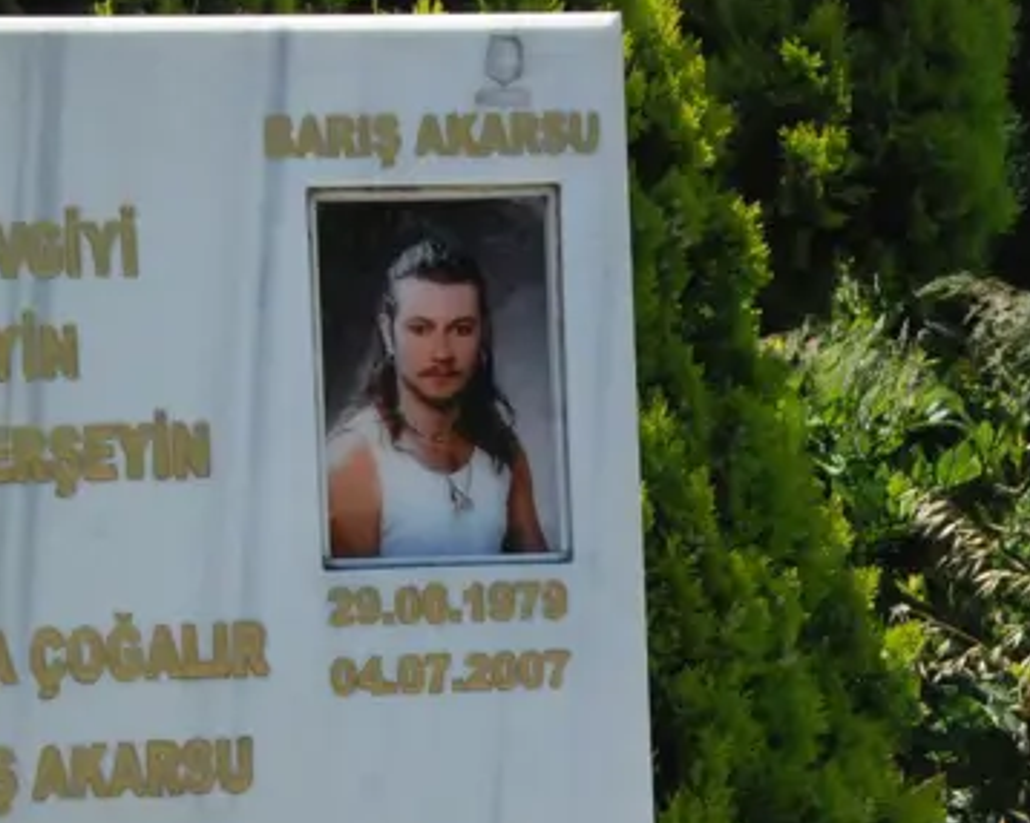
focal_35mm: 156
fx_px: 4758
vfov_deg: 9.8
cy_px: 773
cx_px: 647
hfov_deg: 12.3
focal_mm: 45
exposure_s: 1/800
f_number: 14
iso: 1600
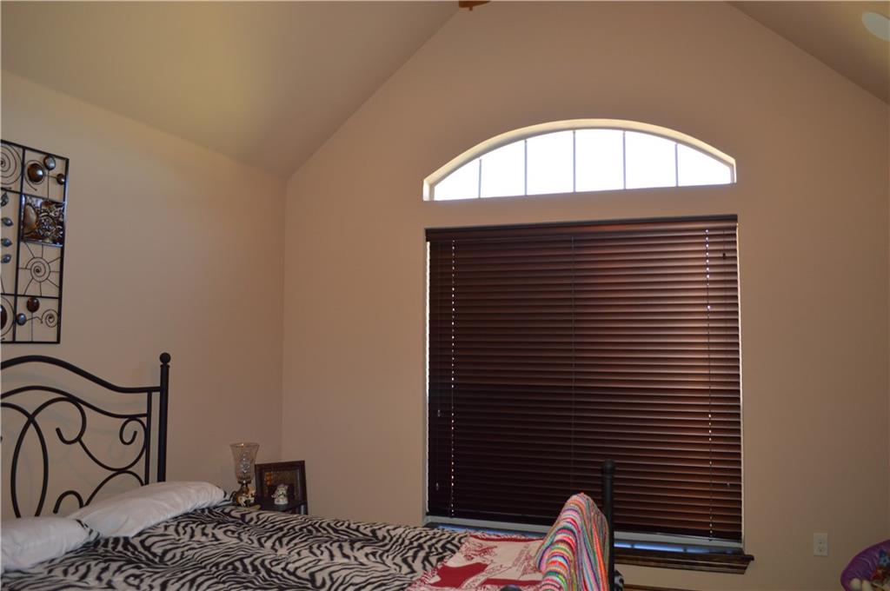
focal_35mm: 27
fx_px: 667
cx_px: 445
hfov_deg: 67.4
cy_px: 296
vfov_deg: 47.8
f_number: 3.5
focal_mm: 18
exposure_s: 1/60
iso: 400
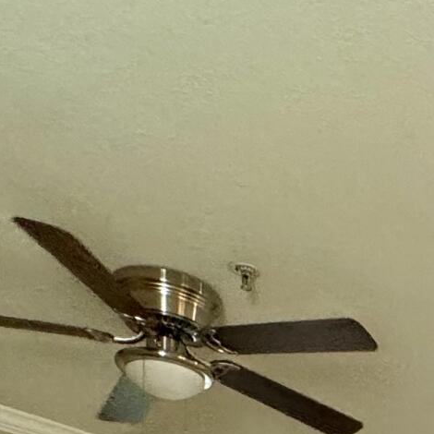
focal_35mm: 79
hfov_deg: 18.2
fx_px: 1121
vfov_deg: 16.7
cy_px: 857
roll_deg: +0.3
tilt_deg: -0.7
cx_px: 733
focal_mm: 2.22
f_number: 2.2
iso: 320
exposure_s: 1/60
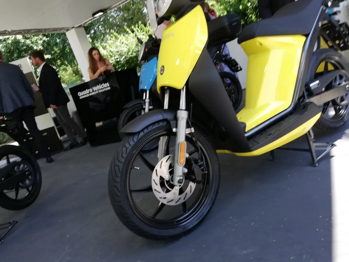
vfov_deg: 53.1
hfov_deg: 67.3
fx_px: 262
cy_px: 131
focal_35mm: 26
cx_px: 174
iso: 50
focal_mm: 3.81
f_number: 2.2
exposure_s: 1/120
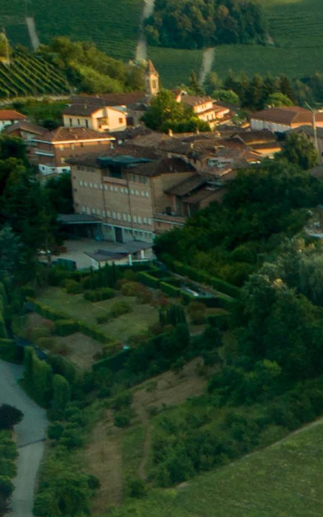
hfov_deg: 4.8
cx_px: 1566
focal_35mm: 234
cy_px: 867
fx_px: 3295
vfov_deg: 8.7
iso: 200
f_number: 5
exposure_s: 1/50
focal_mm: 24
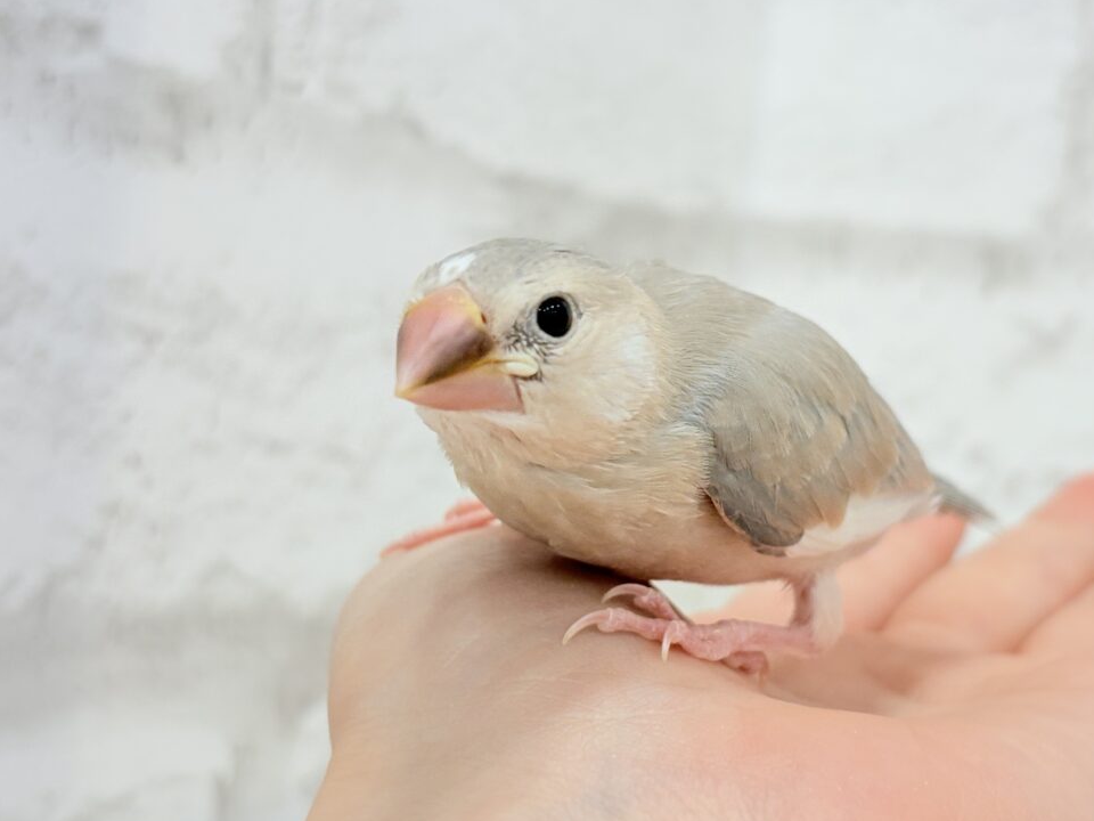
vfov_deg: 22.6
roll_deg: -4.9
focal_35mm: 65
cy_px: 416
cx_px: 681
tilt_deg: +1.1
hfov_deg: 29.7
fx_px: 2054
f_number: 1.6
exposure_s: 1/100
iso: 64
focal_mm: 5.96
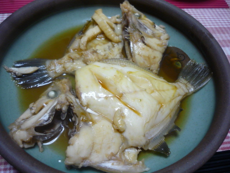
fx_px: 219
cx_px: 115
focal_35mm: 33
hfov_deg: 55.4
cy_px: 86
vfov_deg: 42.9
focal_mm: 5.5
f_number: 2.8
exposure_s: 1/30
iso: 160
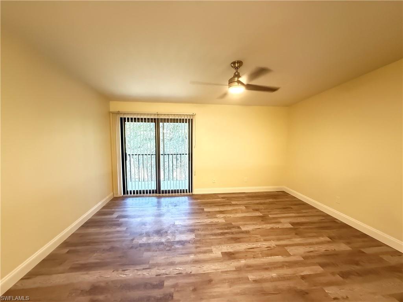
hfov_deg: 102.1
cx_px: 202
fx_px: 163
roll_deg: -0.7
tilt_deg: -5.3
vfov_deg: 85.7
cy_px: 151
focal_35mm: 14
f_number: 2.2
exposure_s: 1/30
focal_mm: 2.22
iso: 1250
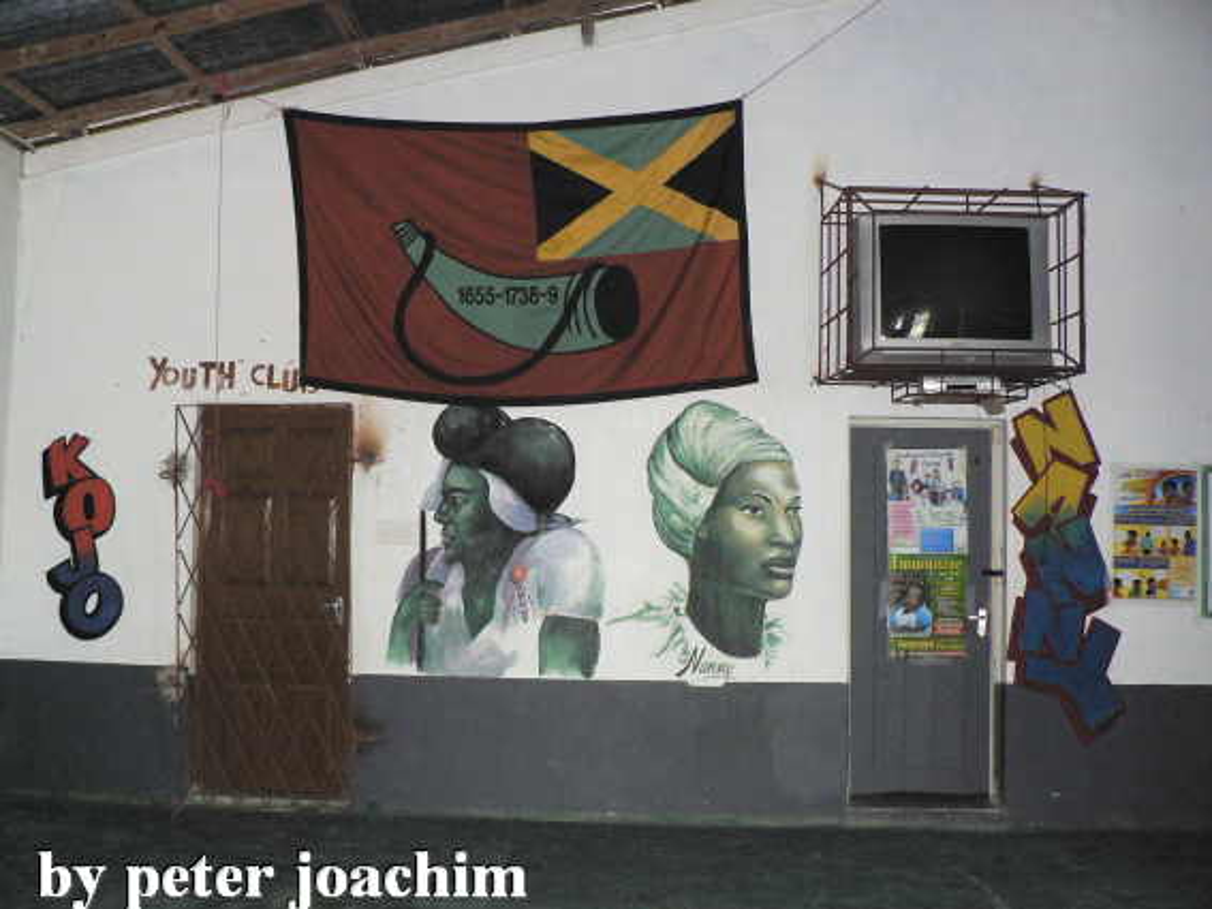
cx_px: 606
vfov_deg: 40.7
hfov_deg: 52.6
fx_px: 1225
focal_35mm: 35
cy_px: 454
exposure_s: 1/60
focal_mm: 6
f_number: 2.8
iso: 400
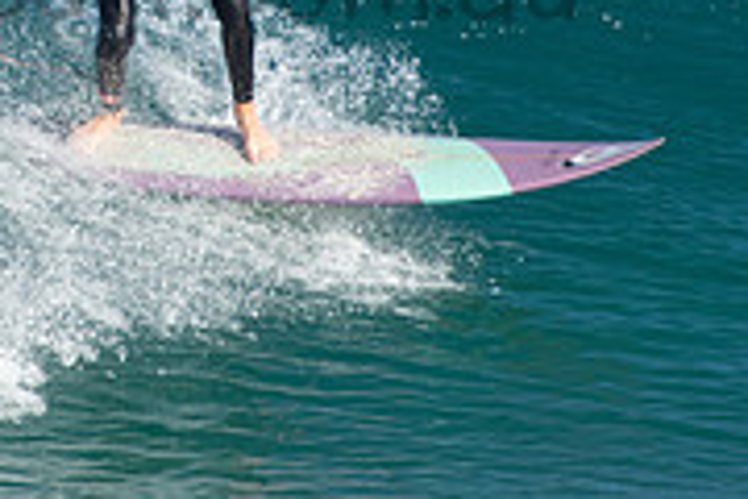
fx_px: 40160
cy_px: -77
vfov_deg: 0.7
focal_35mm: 1933
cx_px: 137
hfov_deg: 1.1
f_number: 5.6
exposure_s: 1/1250
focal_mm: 400
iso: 400
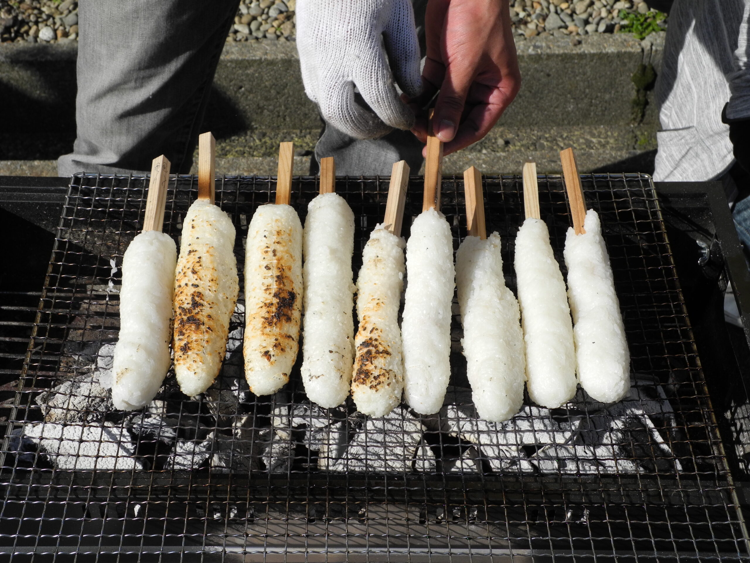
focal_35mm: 55
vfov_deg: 26.6
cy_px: 282
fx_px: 1192
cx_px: 375
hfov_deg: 34.9
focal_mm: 11.8
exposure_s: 1/934
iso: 100
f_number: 5
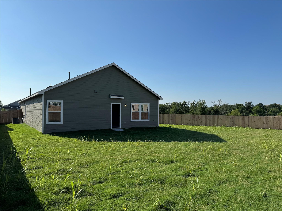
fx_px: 196
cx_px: 141
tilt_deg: +0.8
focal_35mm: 24
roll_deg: -0.5
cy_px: 106
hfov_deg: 71.6
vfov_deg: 56.8
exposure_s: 1/7092
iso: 80
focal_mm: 6.76
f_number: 1.78
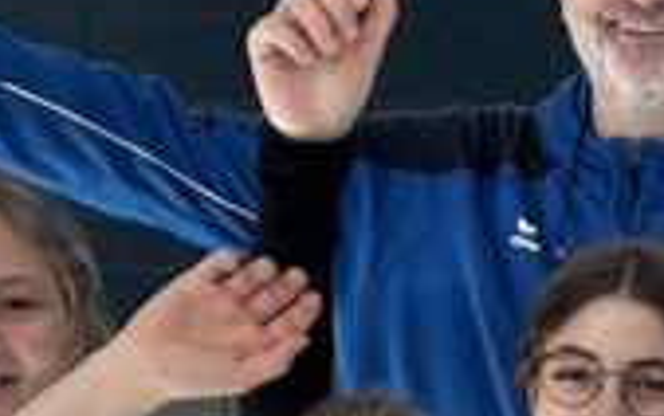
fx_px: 2264
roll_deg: +0.5
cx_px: 640
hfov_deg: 16.4
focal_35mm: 125
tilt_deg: -11.9
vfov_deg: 10.2
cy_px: 577
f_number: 1.5
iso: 125
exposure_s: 1/119
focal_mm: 5.7
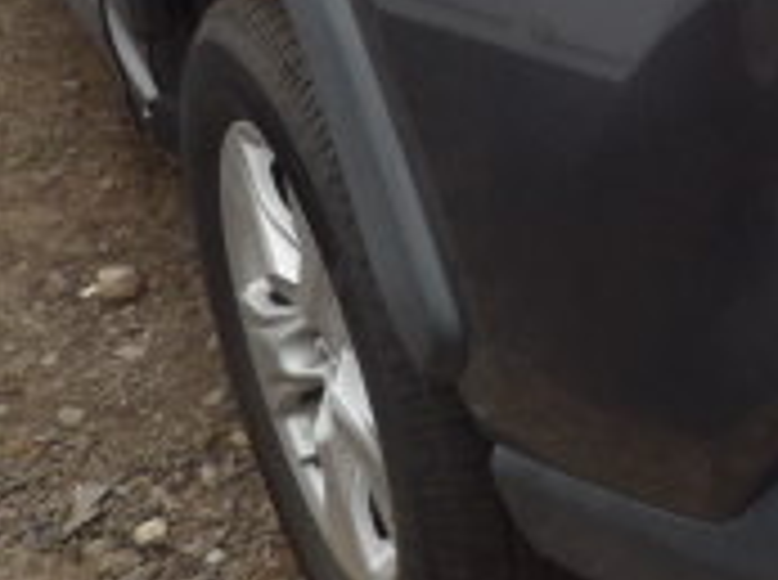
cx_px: 998
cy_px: -207
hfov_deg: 20.3
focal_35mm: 89
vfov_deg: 15.6
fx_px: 1996
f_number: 3.2
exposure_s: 1/32
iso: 200
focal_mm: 4.3
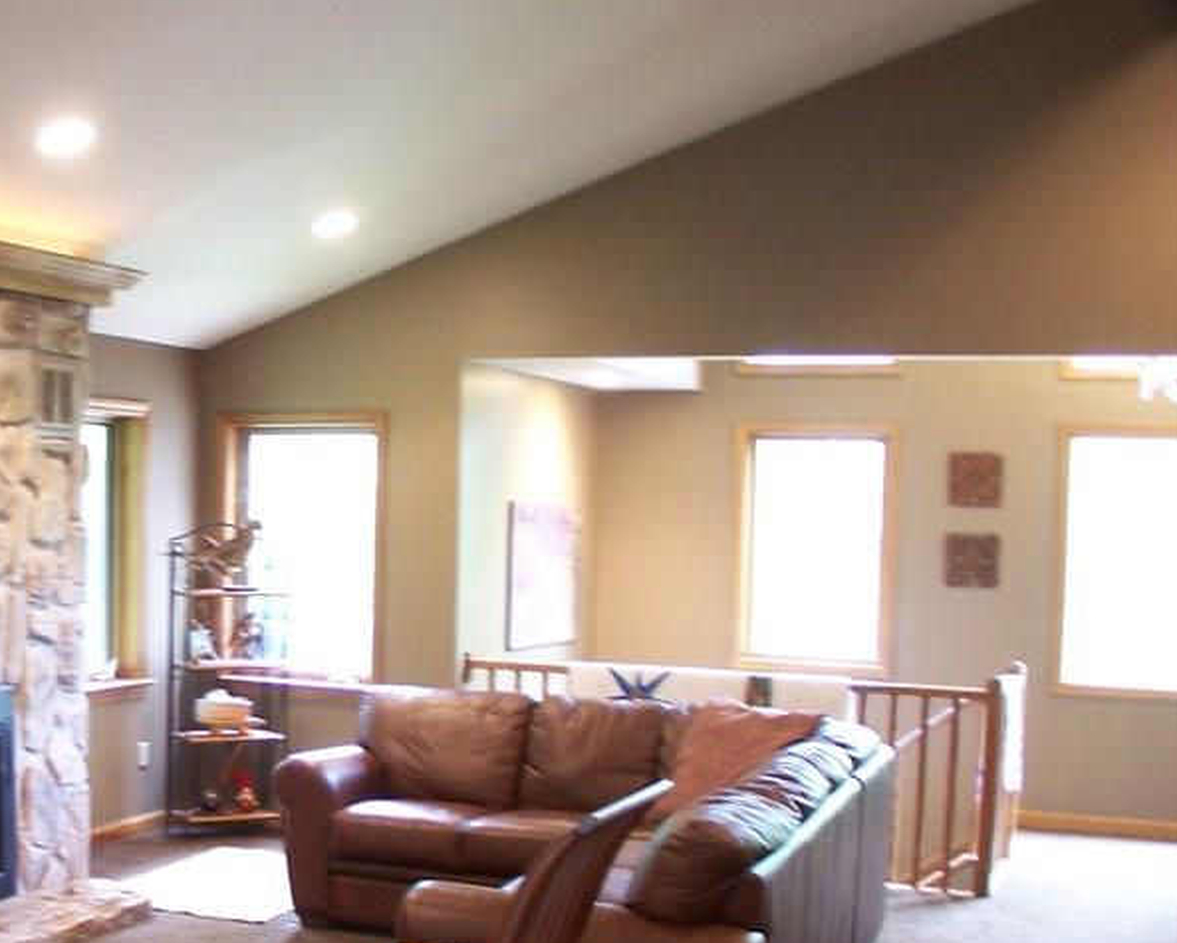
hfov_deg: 28.7
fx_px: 2231
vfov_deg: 23.8
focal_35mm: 64
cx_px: 169
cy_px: 619
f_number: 2.8
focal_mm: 6.3
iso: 140
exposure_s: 1/4
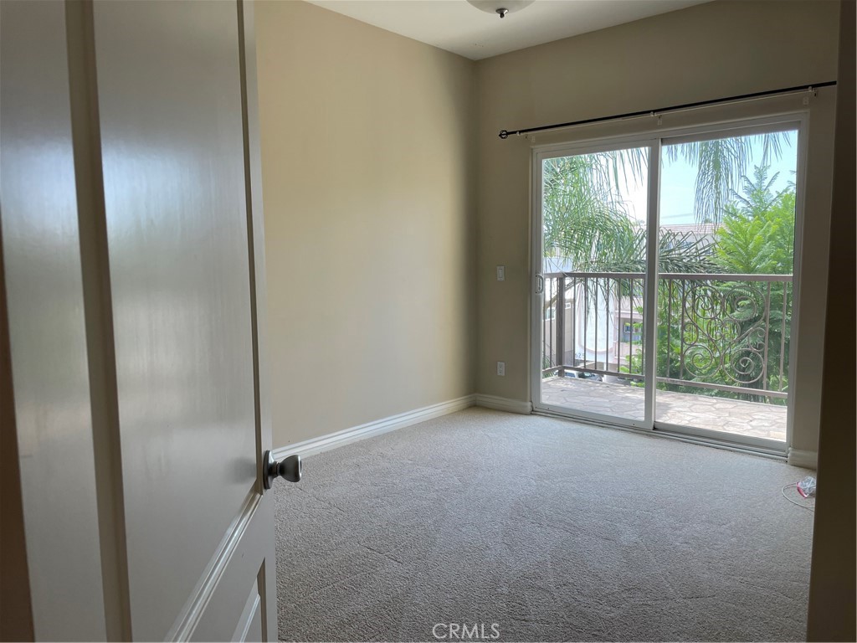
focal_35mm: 26
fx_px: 644
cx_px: 428
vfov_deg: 53.1
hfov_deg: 67.3
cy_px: 322
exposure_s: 1/175
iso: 32
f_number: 1.6
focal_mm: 4.2
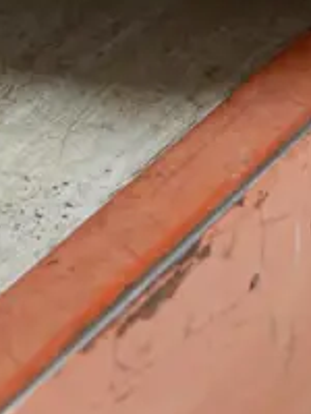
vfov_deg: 10.7
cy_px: -489
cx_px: 51
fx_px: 1965
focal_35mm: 164
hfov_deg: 9.0
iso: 250
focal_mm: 16
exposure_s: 1/60
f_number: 3.6
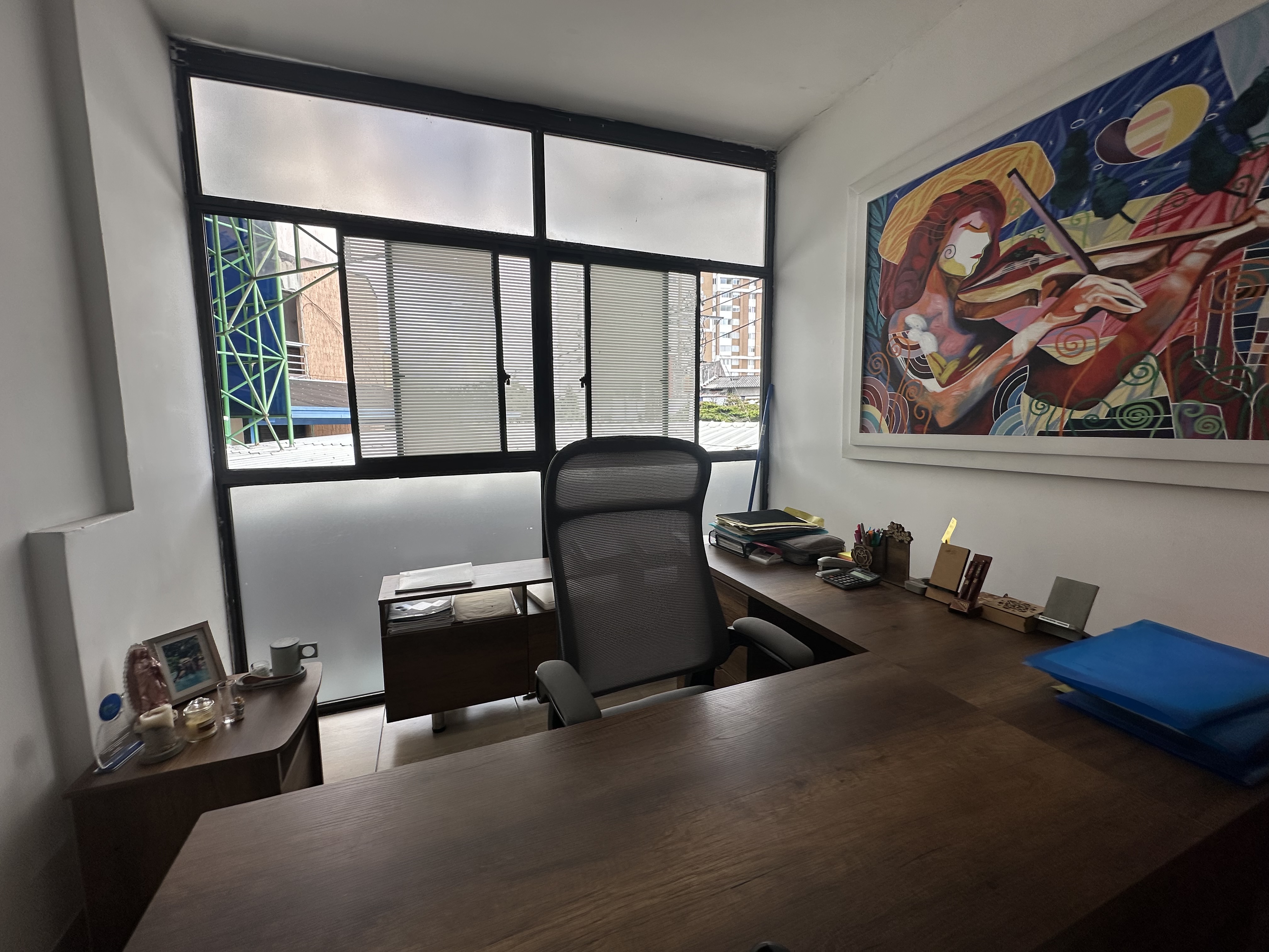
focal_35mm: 14
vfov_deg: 85.7
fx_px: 513
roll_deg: +0.6
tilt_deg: -6.4
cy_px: 476
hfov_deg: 102.1
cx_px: 634
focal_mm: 2.22
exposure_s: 1/206
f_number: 2.2
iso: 50
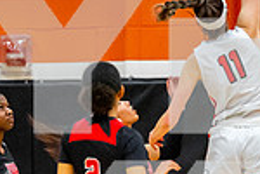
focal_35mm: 771
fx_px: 5568
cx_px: 135
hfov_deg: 2.7
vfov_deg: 1.8
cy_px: 43
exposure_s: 1/1250
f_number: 2.8
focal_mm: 200
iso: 2000
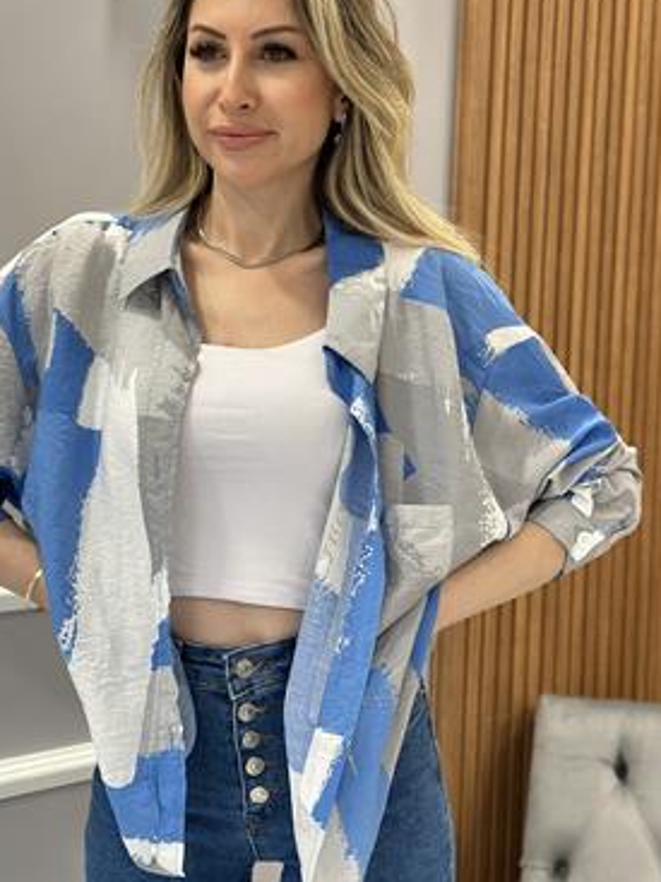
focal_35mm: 68
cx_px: 252
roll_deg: -2.2
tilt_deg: -5.6
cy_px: 473
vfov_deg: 28.6
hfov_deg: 21.6
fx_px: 1732
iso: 200
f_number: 1.78
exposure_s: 1/100
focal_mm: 6.86
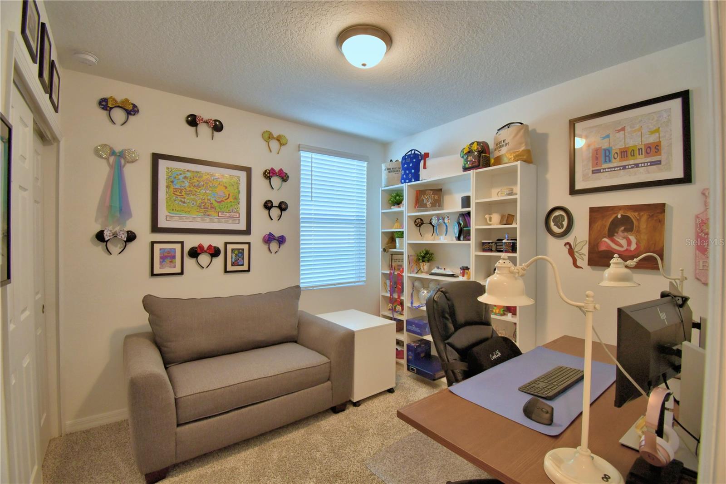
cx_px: 363
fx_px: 302
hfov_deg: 100.4
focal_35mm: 15
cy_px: 242
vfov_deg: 77.3
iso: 400
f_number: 4.5
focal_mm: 10
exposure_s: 1/40
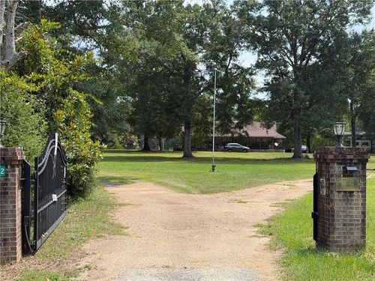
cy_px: 140
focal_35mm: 48
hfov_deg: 39.7
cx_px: 188
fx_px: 520
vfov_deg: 30.3
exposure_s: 1/2865
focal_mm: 6.76
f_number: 1.78
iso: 80
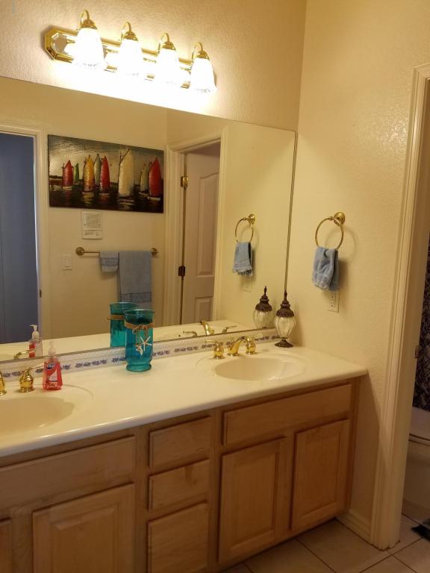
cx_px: 215
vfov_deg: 67.3
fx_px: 431
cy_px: 286
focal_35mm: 26
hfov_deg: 53.1
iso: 64
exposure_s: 1/60
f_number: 1.7
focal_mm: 4.2
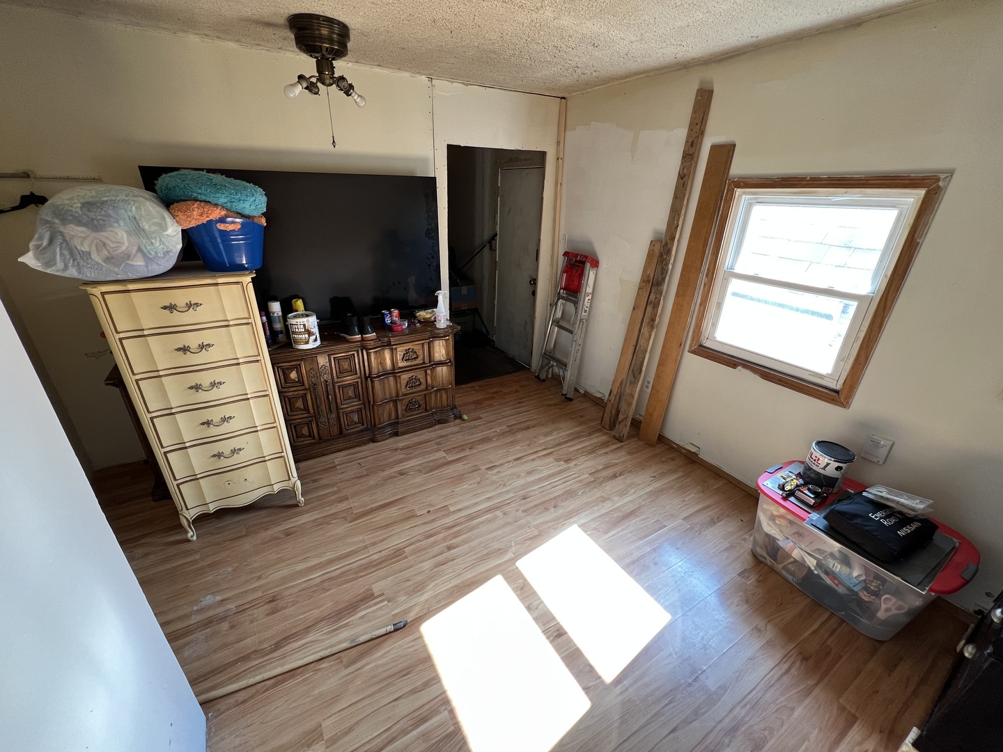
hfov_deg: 106.2
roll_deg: -1.9
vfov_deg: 89.9
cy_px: 376
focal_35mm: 13
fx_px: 377
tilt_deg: -24.7
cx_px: 502
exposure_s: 1/99
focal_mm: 1.57
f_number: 1.8
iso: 160
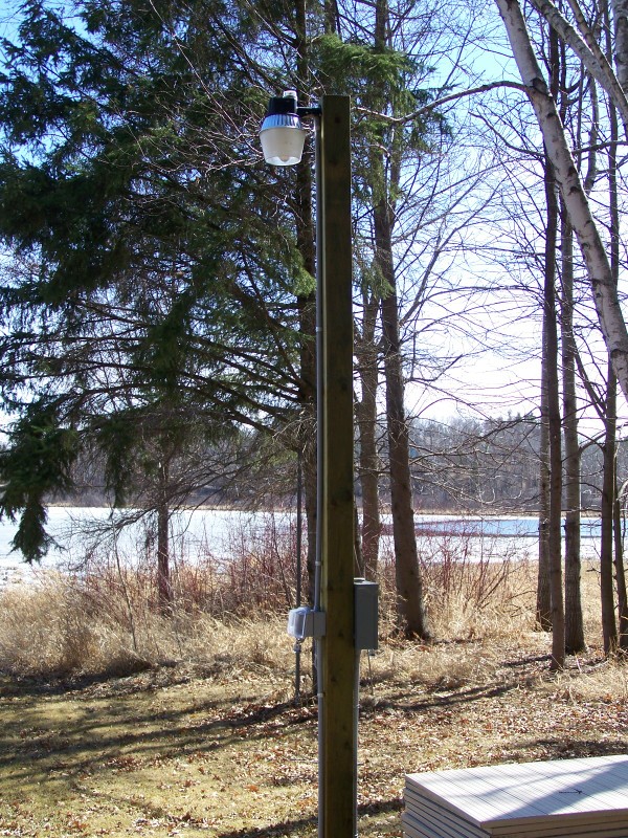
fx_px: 1234
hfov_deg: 28.6
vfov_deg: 37.5
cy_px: 419
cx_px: 314
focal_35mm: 51
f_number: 3
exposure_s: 1/320
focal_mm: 8.5
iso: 64
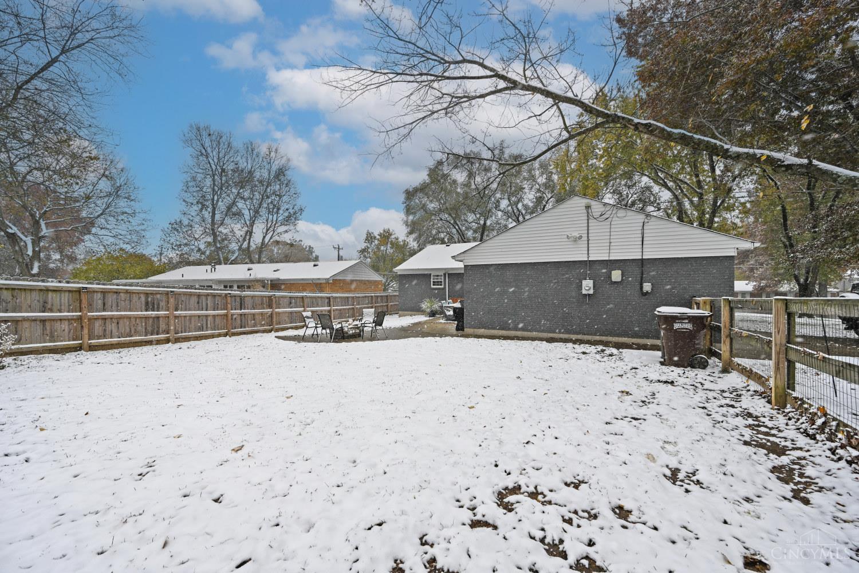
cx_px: 430
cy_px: 286
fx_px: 334
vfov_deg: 81.2
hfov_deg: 104.3
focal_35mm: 14
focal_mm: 14
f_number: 7.1
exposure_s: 1/400
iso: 100
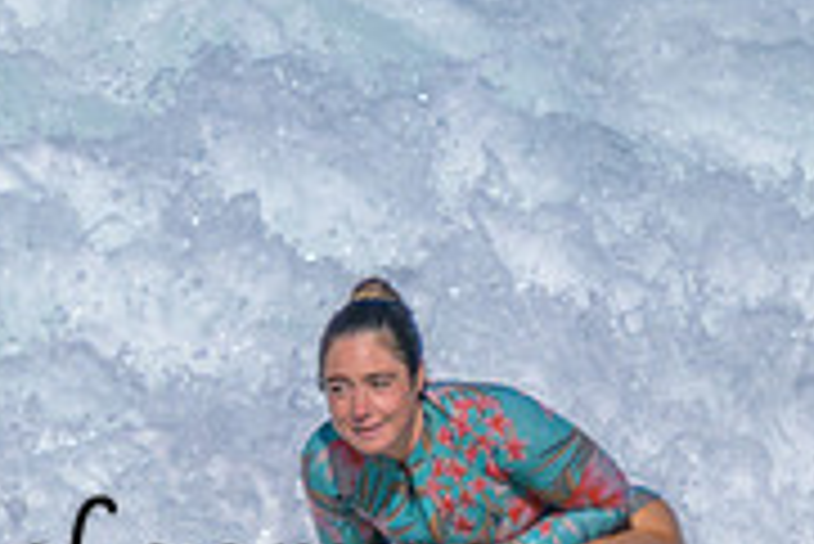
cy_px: 503
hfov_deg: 0.7
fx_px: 69311
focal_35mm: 3063
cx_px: 505
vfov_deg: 0.4
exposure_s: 1/2000
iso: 450
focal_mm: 700
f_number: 11
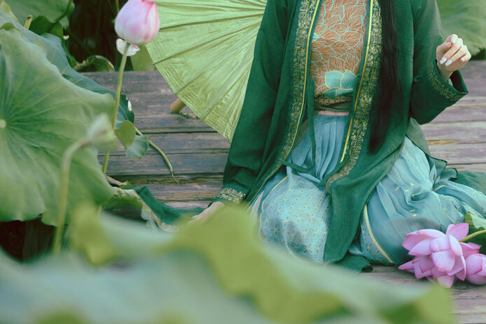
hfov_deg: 12.0
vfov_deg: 8.1
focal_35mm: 170
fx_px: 2294
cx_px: 387
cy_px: 61
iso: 200
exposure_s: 1/500
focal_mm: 98
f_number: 2.8
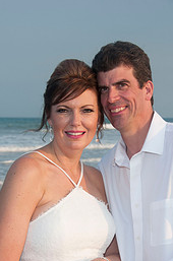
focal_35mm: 100
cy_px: 201
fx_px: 725
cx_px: 103
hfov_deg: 13.6
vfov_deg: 20.3
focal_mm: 38
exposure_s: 1/250
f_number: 6.3
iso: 100
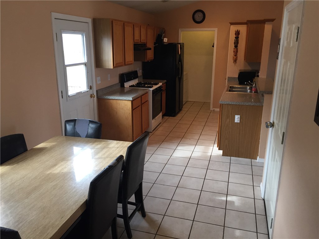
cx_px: 160
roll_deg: -0.1
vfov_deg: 48.2
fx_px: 267
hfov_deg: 61.7
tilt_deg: -16.0
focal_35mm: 29
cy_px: 120
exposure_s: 1/30
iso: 40
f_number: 2.2
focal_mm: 4.15
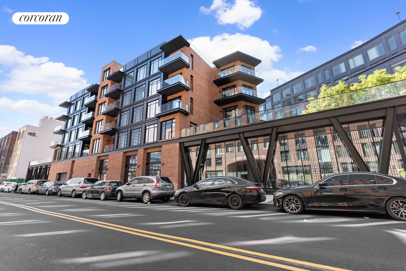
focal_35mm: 16
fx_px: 180
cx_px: 203
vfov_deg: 73.7
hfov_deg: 96.7
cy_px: 136
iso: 200
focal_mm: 16
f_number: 11
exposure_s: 1/20
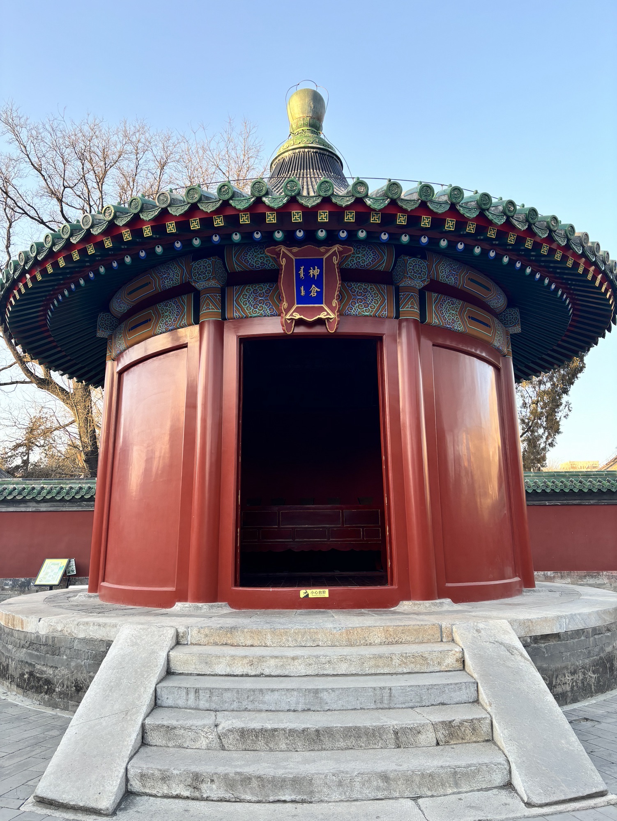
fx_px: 617
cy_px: 410
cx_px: 308
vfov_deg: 67.3
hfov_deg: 53.1
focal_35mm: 26
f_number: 1.6
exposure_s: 1/219
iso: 40
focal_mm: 5.96
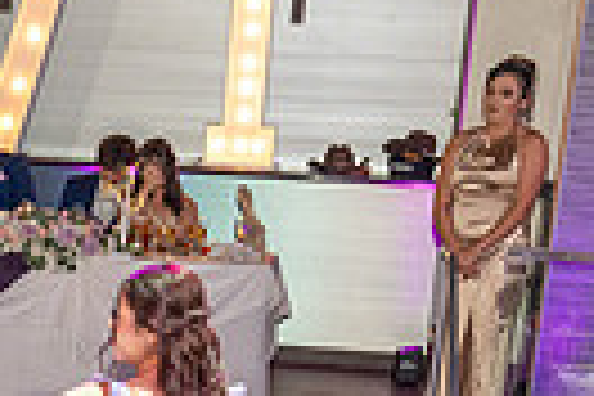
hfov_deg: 15.5
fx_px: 2095
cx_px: -135
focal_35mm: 127
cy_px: 695
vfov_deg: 10.2
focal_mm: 29
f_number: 3.5
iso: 1000
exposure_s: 1/125
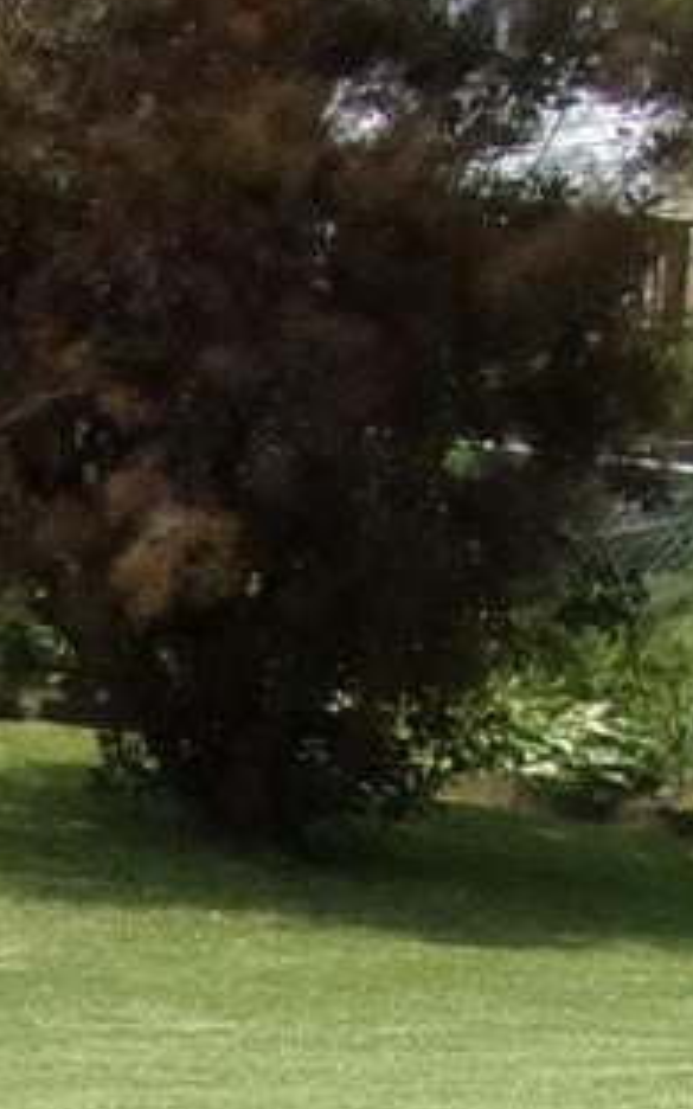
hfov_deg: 6.8
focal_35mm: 167
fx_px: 5046
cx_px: -1596
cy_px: 1564
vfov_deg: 12.1
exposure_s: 1/900
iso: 80
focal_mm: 4.3
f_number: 3.3
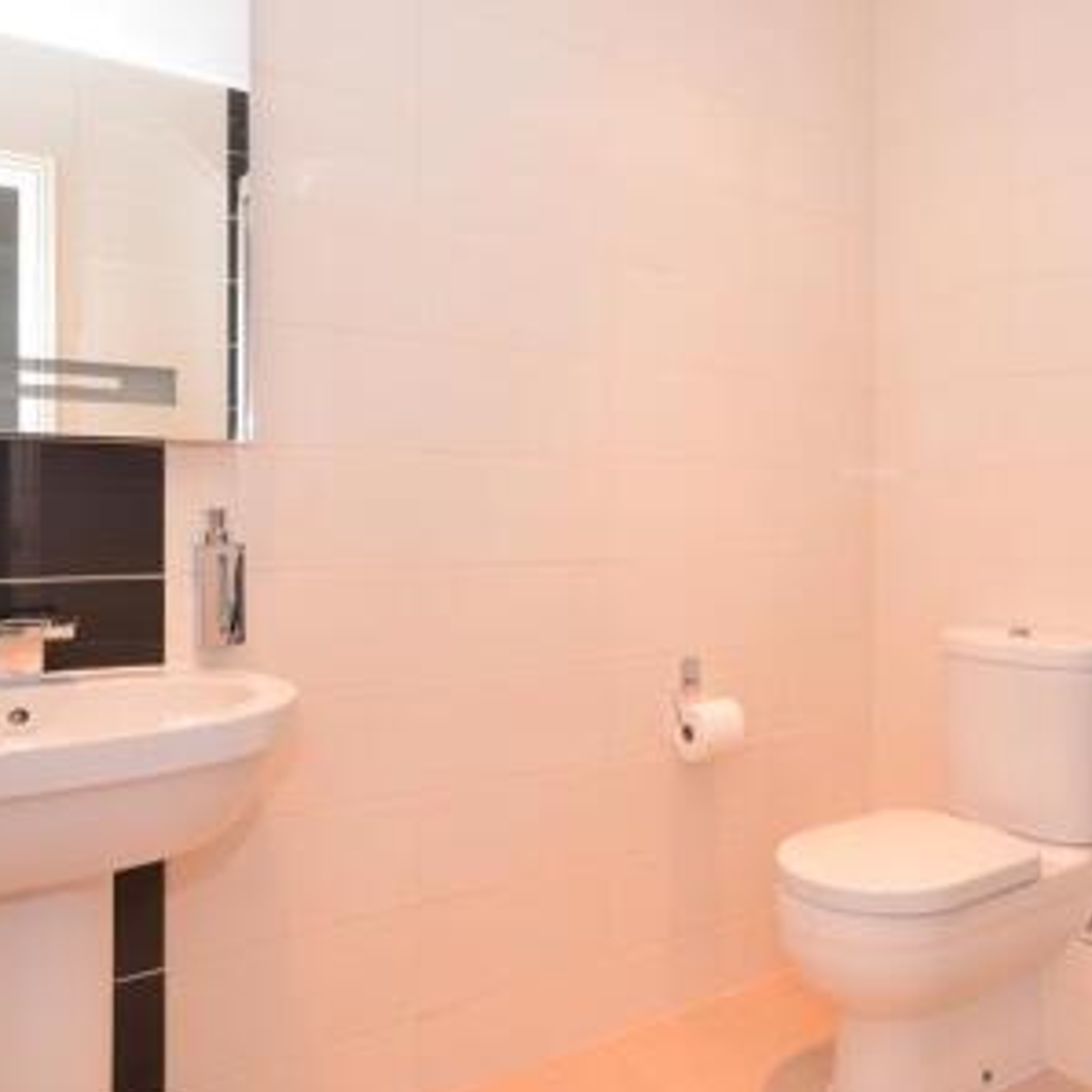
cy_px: 502
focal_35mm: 28
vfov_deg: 57.2
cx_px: 715
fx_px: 999
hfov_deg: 56.3
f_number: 8
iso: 400
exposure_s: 1/8
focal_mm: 10
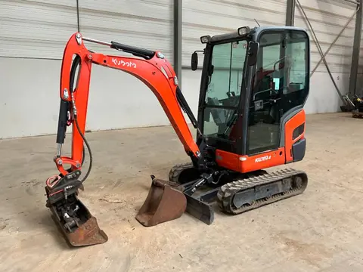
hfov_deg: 61.7
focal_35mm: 29
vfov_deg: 48.2
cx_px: 182
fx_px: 304
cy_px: 136
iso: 100
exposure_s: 1/60
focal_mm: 3
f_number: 1.8
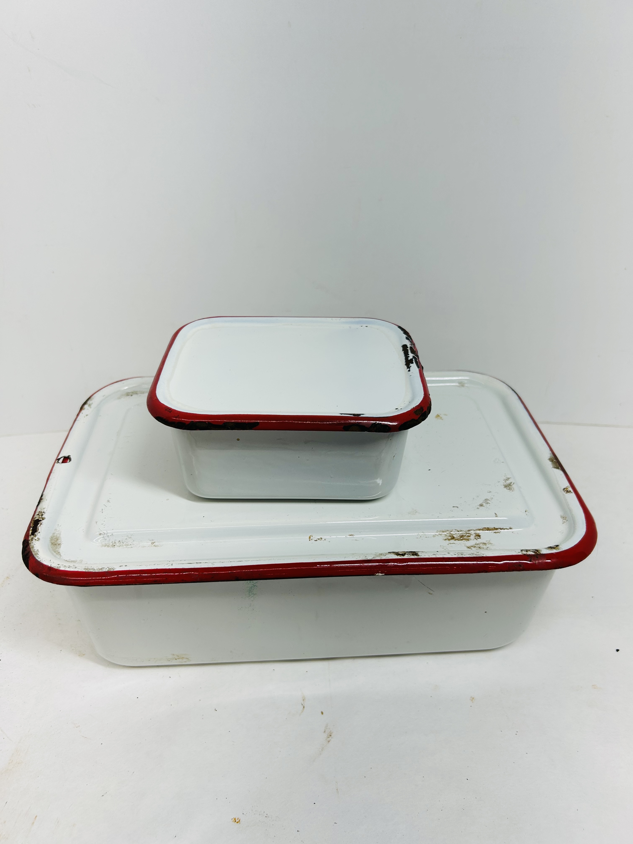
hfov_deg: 53.1
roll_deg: -1.0
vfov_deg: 67.3
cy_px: 422
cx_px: 316
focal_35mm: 26
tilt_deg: -31.6
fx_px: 634
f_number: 1.5
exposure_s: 1/533
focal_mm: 5.7
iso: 50
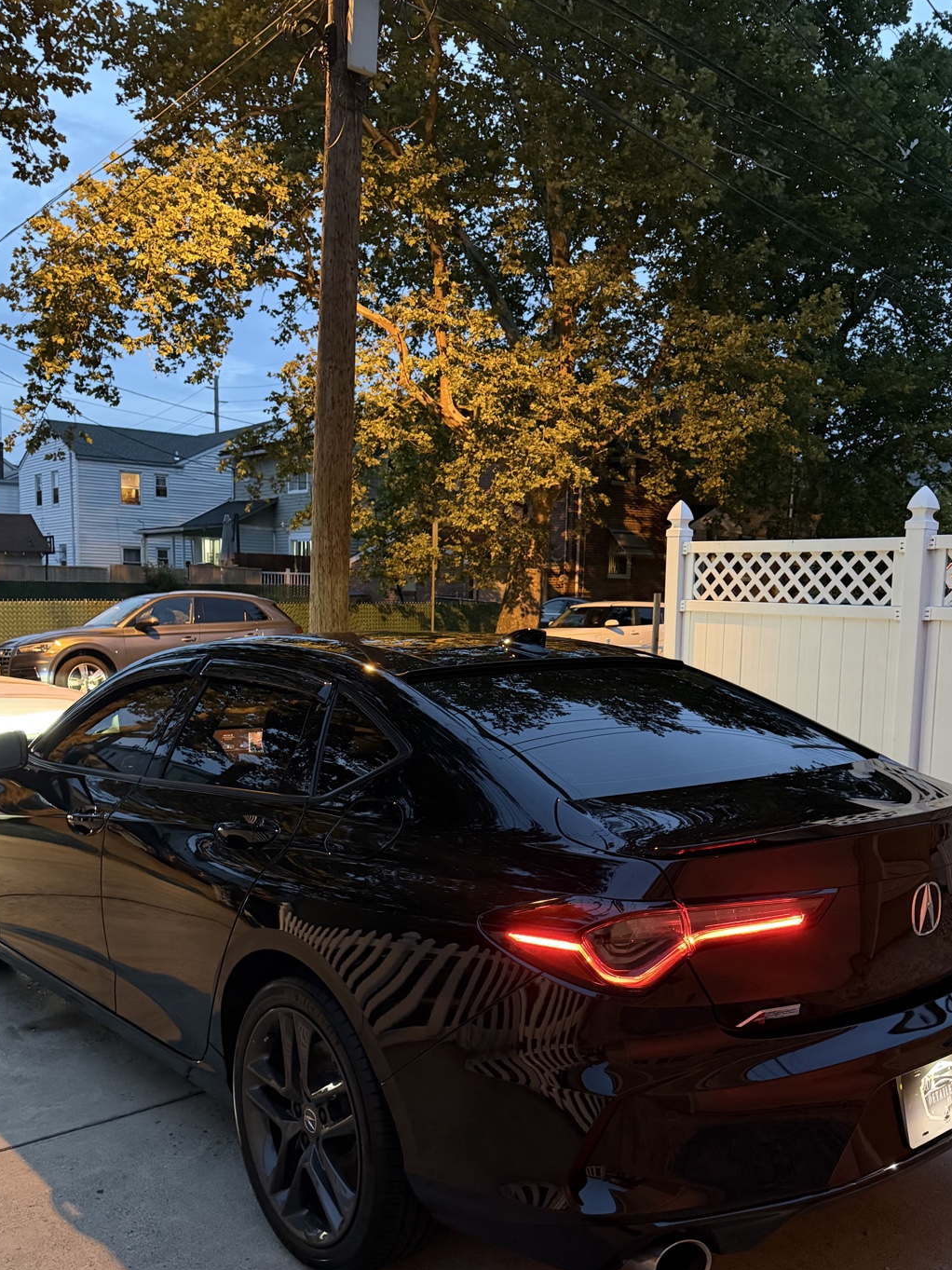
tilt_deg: -7.1
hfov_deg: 45.4
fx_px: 1137
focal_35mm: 31
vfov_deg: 58.1
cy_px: 721
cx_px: 500
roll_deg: -1.2
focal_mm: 6.76
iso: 1250
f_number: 1.78
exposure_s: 1/30
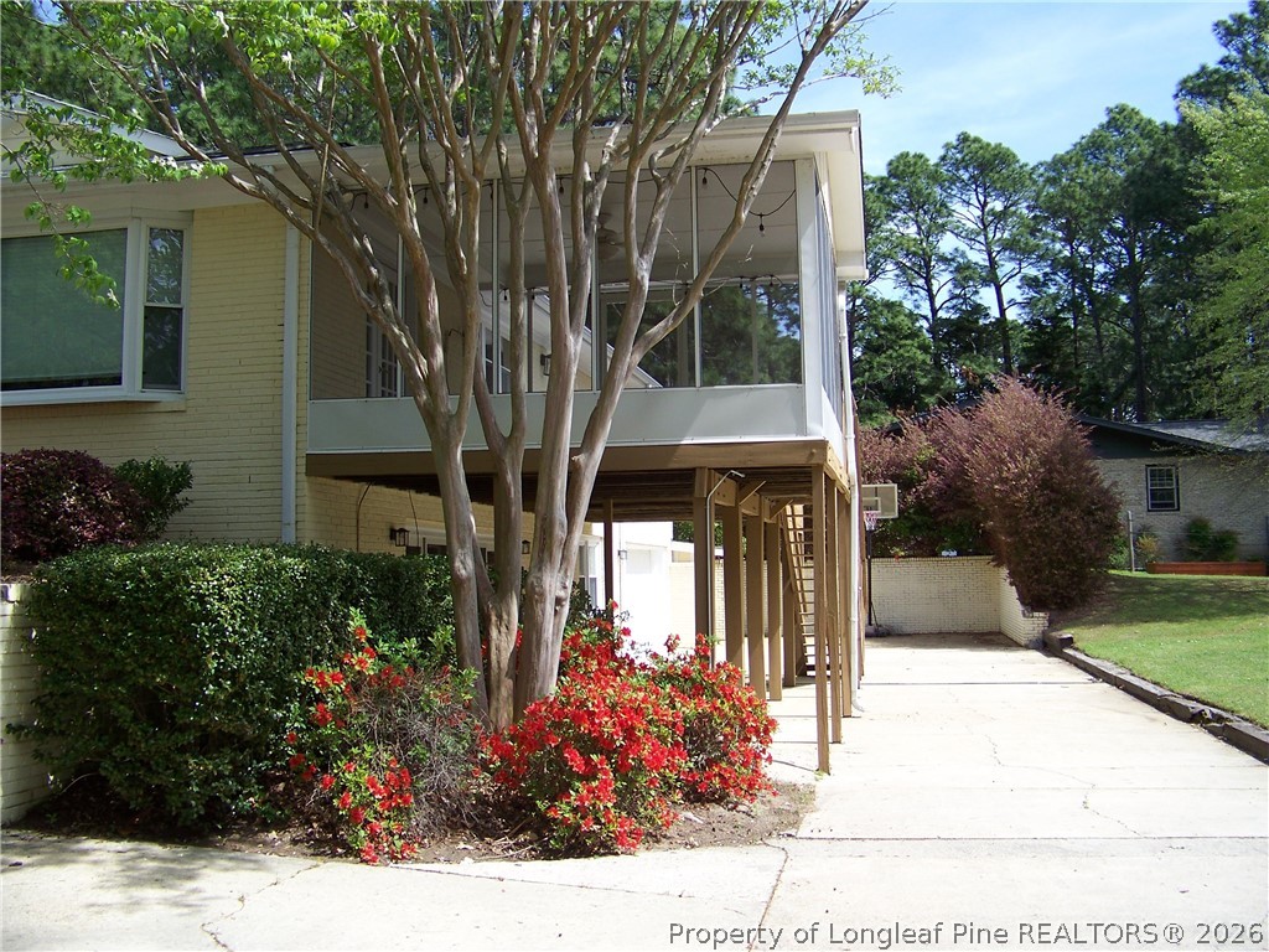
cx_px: 634
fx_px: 1320
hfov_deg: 51.4
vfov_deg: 39.7
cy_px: 476
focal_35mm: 36
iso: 64
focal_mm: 5.85
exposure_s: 1/500
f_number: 2.8
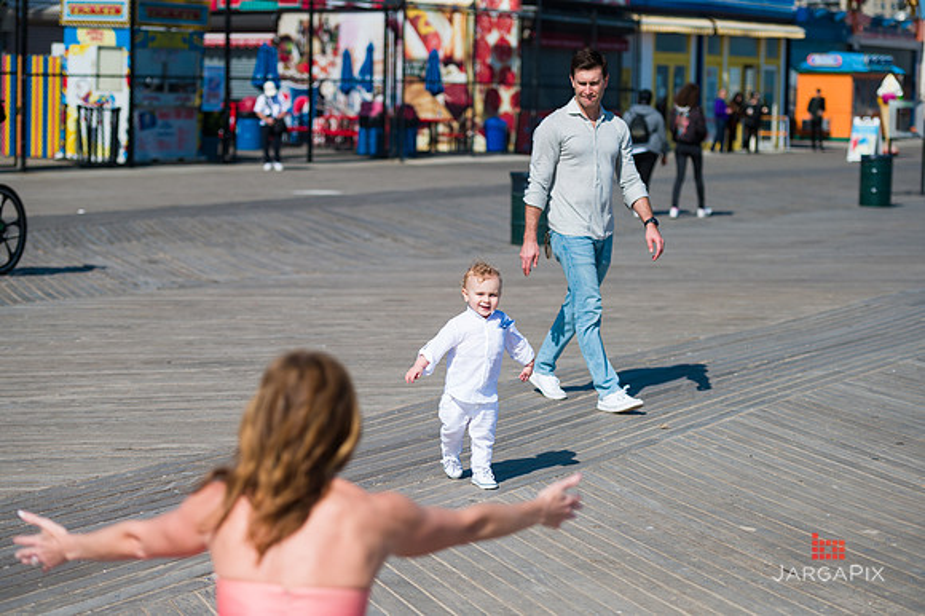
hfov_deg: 23.7
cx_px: 462
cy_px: 308
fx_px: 2208
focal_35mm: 86
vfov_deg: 15.9
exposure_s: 1/6400
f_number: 3.2
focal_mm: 86
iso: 200
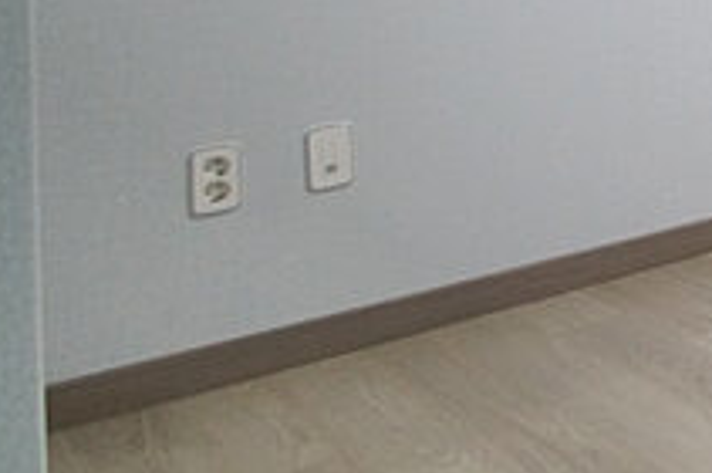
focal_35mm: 57
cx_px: 1330
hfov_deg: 21.0
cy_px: -166
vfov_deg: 21.2
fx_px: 1126
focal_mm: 10
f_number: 4
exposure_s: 1/100
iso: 800
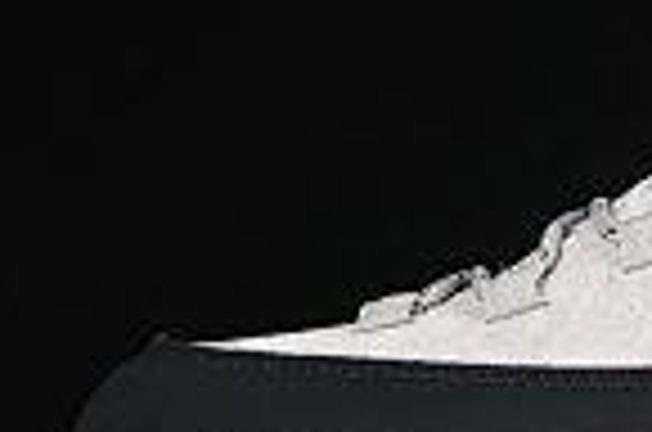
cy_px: 241
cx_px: 854
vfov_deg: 5.3
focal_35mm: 259
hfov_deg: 7.9
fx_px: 4680
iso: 160
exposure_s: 1/60
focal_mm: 50
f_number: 7.1
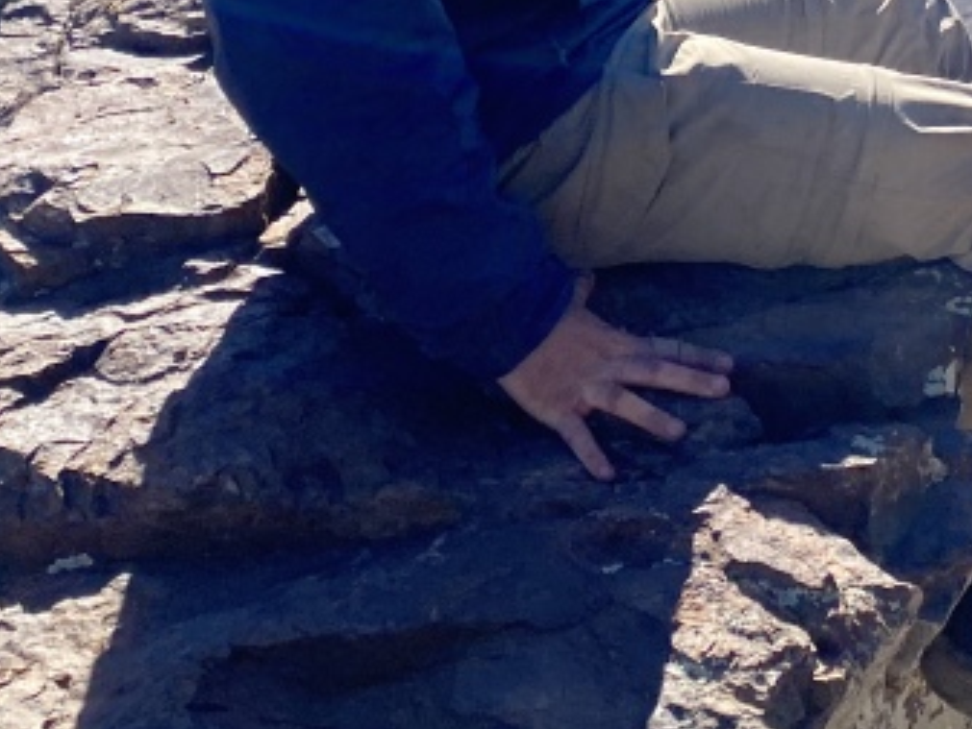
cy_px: -282
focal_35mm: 79
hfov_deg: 24.1
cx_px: 857
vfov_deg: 17.3
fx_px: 2219
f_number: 1.8
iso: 32
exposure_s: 1/3846
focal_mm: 4.25
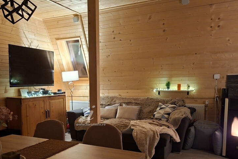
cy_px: 111
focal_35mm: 34
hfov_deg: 55.1
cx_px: 87
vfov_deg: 38.3
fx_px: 225
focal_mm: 5.54
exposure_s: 1/25
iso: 500
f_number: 1.8
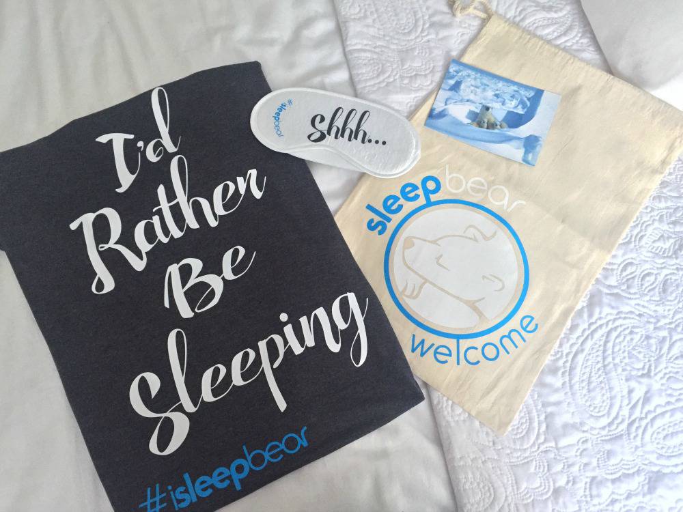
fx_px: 572
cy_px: 256
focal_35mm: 29
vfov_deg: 48.2
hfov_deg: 61.7
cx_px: 342
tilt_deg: -73.1
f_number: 2.2
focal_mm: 4.15
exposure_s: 1/33
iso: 250
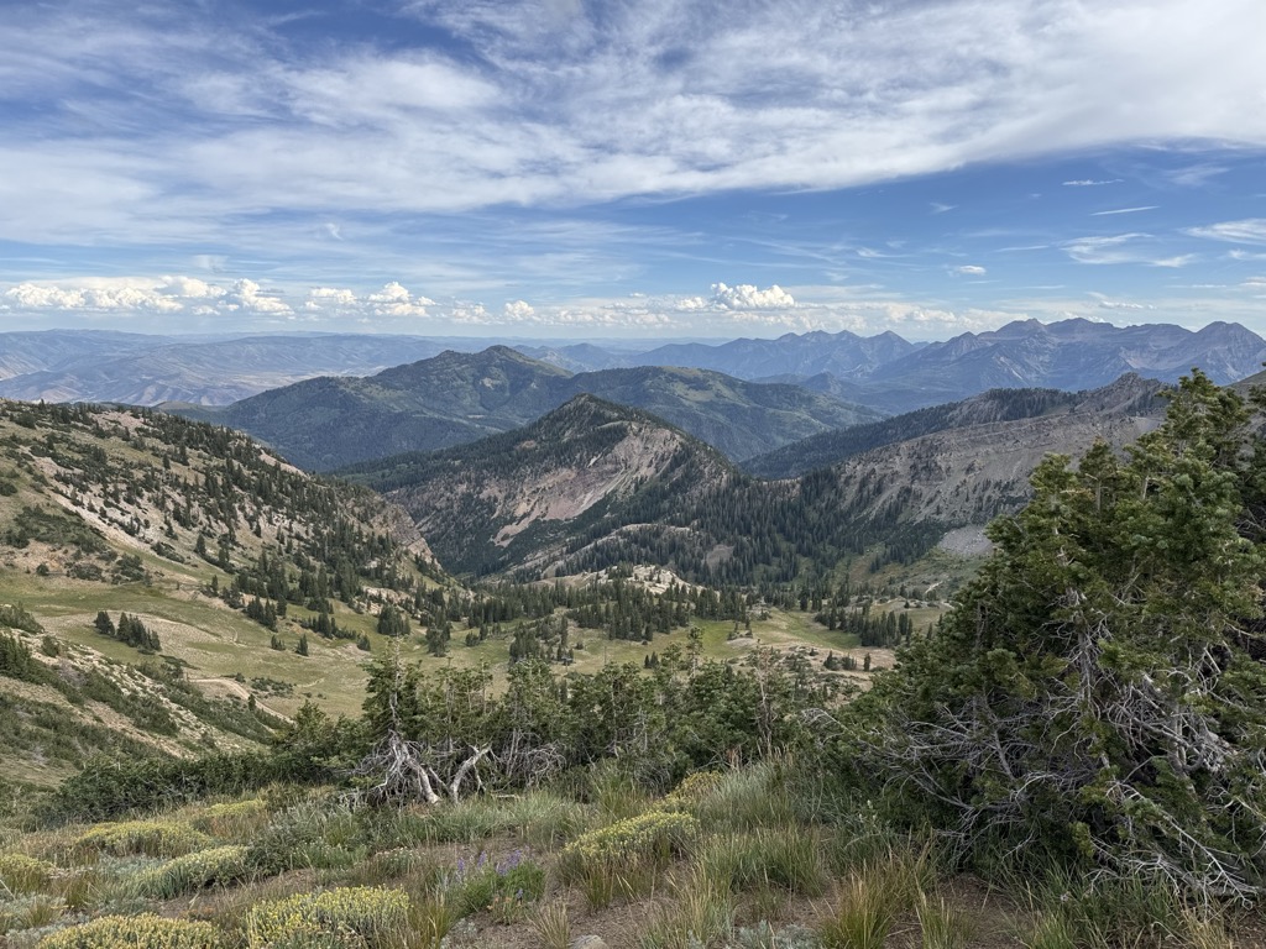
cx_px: 633
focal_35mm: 24
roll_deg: -0.3
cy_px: 474
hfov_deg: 71.6
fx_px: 878
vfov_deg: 56.8
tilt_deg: -10.1
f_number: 1.78
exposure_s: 1/3759
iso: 80
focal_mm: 6.76
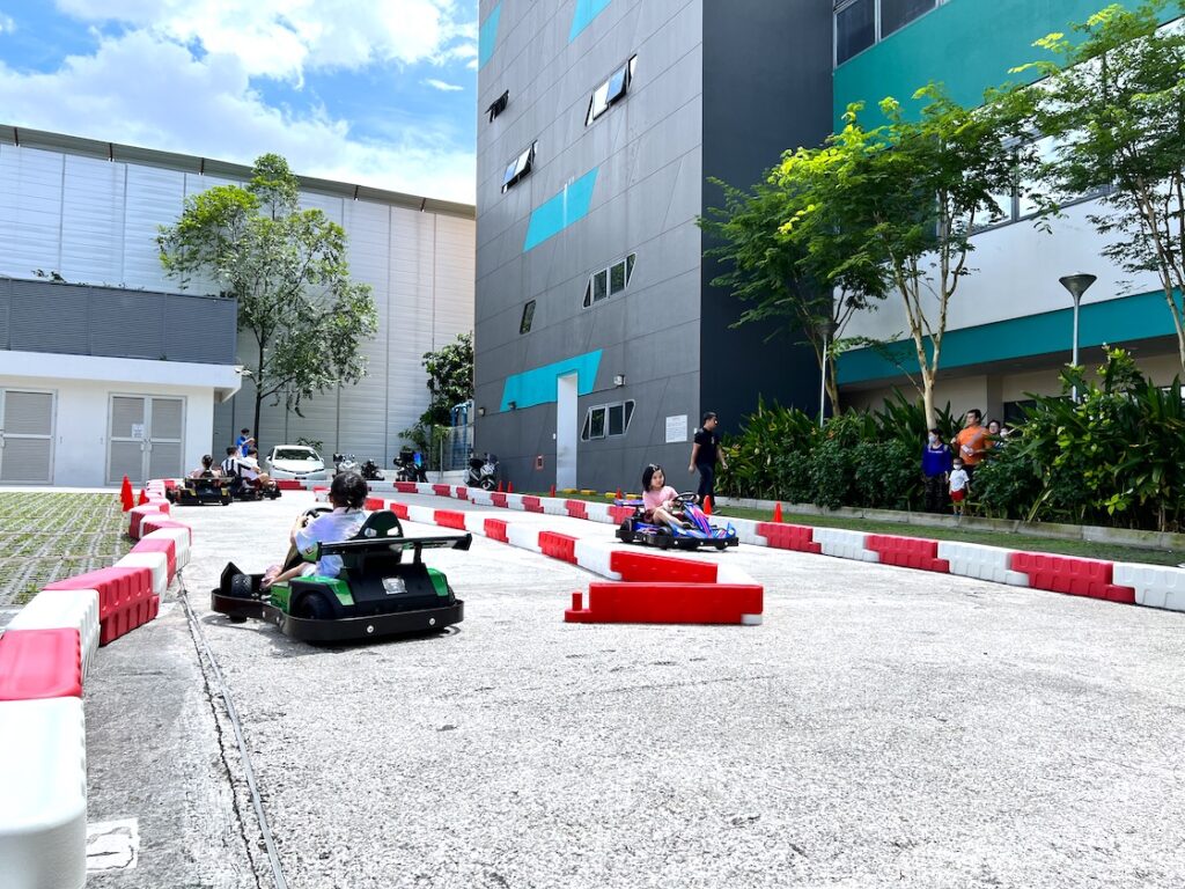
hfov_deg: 67.3
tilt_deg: +4.6
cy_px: 444
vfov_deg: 53.1
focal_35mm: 26
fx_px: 890
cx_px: 592
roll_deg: -0.3
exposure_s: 1/2457
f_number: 1.5
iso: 50
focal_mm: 5.7
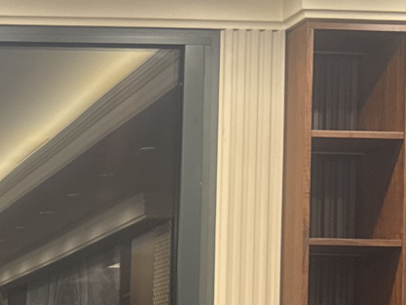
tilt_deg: +0.0
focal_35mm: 115
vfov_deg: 12.4
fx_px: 1349
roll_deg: -0.6
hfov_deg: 15.7
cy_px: 414
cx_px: -213
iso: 160
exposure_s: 1/50
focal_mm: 6.76
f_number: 1.78
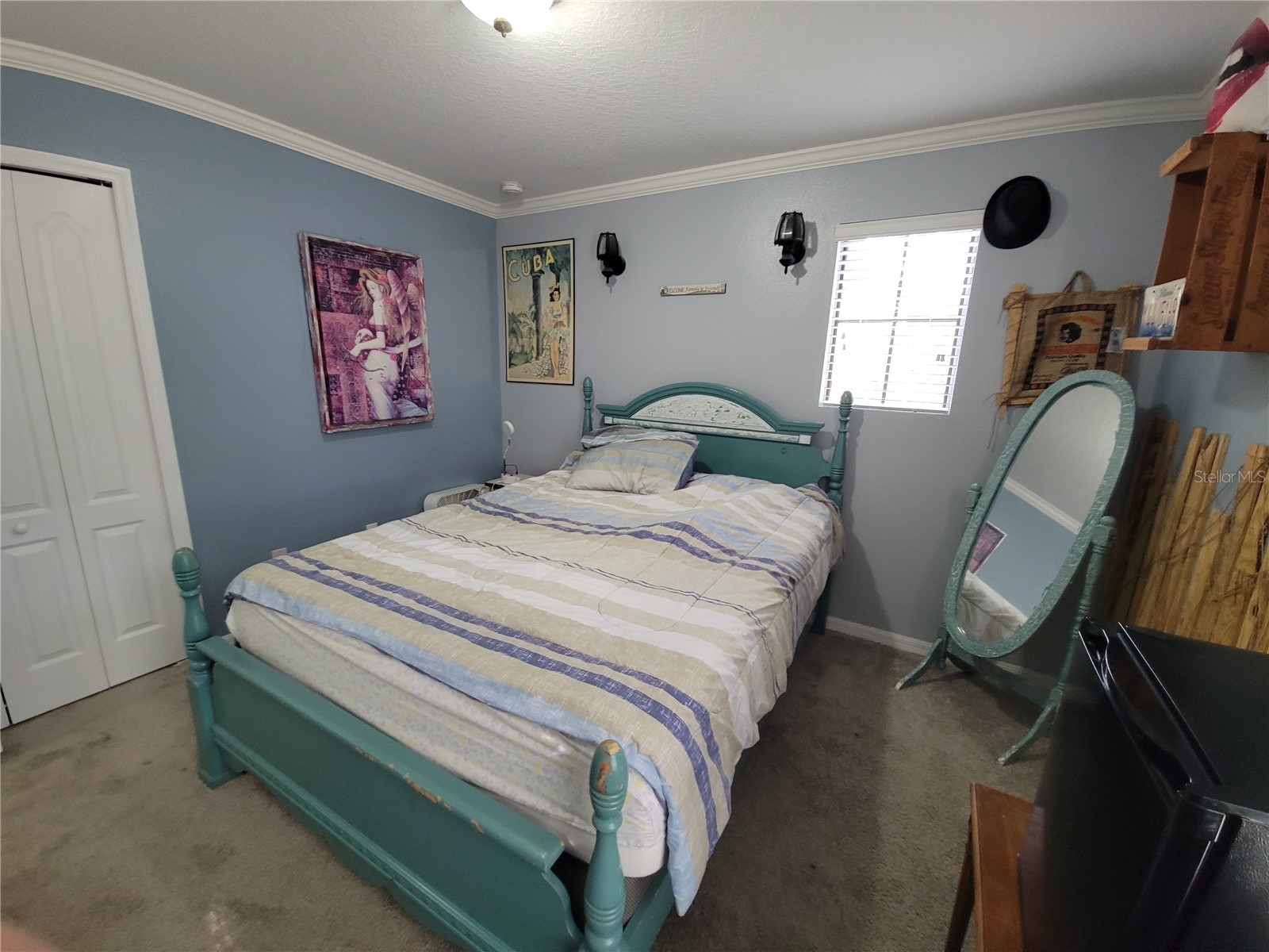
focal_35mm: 13
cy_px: 476
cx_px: 634
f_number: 2.2
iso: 320
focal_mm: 2.2
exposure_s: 1/40
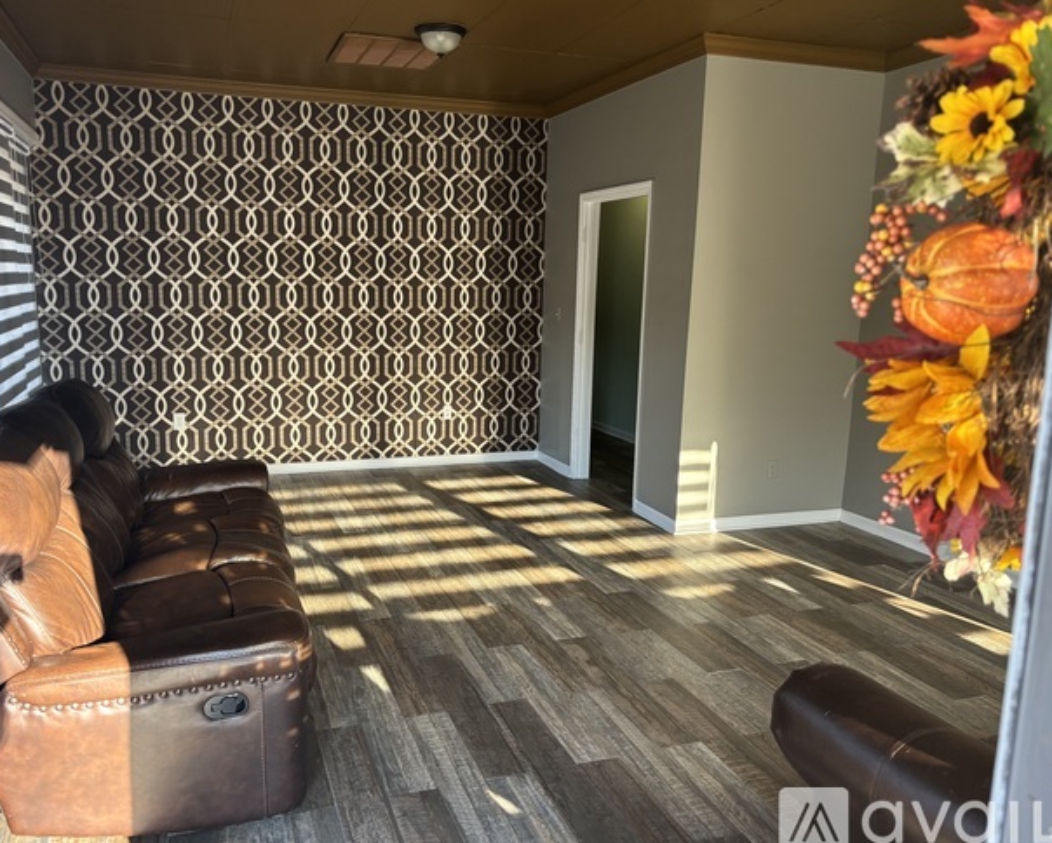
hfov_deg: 62.1
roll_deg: -1.4
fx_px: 872
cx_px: 480
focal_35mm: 28
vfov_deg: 51.6
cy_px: 422
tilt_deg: -9.9
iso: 125
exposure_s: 1/121
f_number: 1.6
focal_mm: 5.96
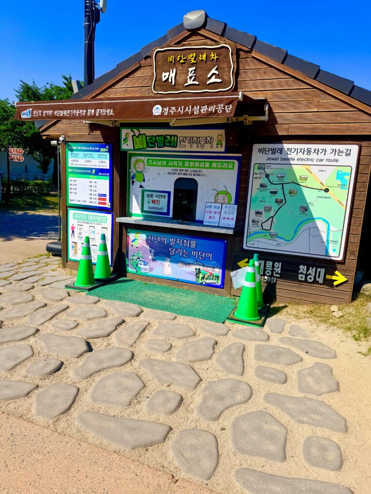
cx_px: 186
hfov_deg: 56.8
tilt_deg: -11.3
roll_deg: -2.7
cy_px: 247
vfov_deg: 71.6
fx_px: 343
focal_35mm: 24
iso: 80
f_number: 1.78
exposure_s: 1/6711
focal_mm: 6.76
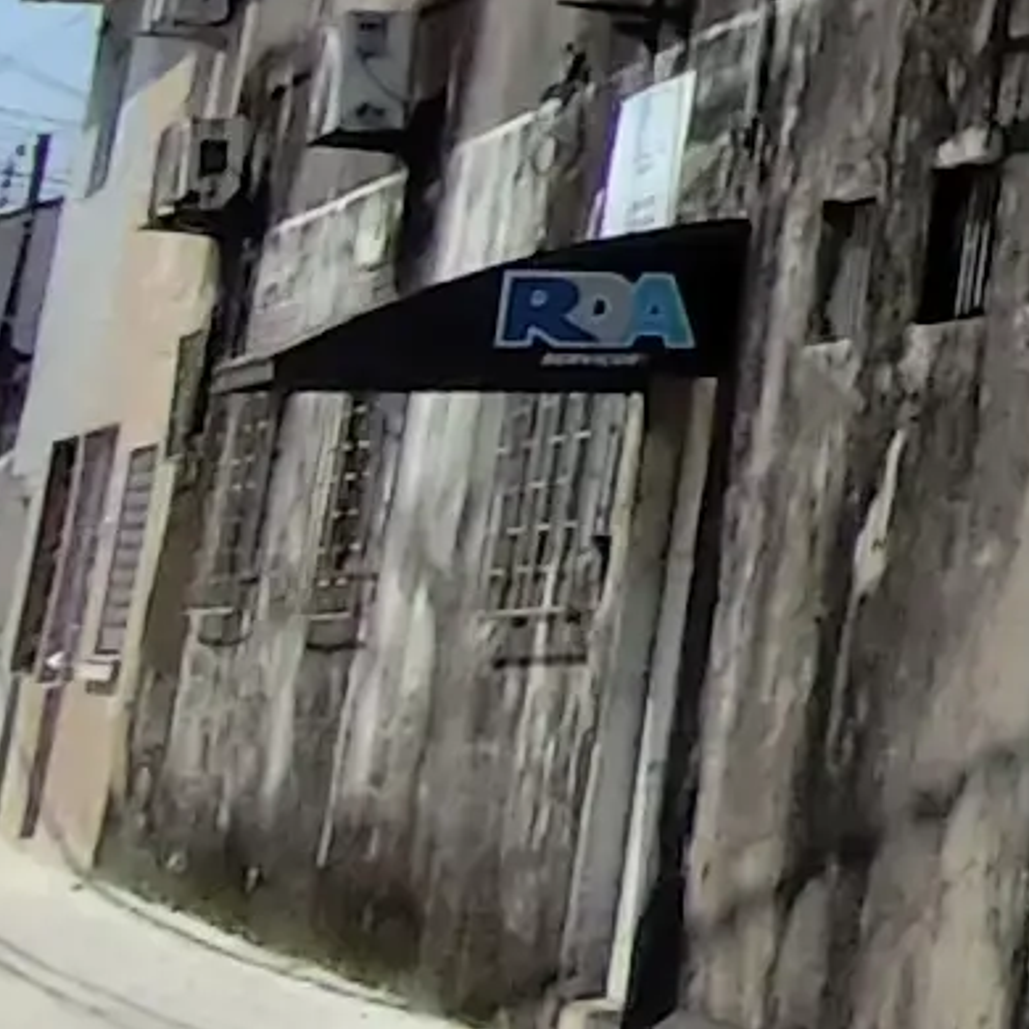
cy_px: -446
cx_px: 3409
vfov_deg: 13.9
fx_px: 4002
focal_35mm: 119
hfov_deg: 9.7
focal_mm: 1.65
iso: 50
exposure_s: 1/1910
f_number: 2.2
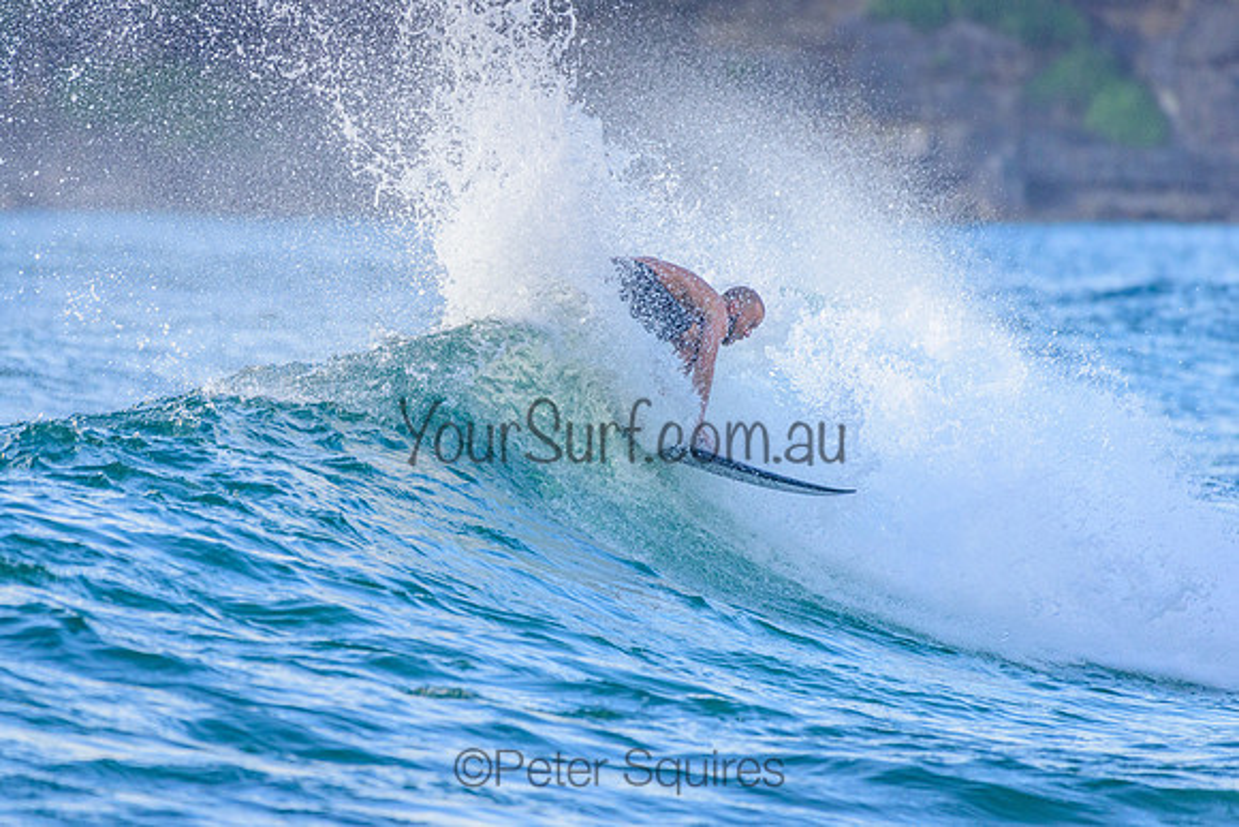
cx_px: 480
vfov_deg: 2.2
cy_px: 363
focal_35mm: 613
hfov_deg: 3.4
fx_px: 21106
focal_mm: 500
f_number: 5.6
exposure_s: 1/2000
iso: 720
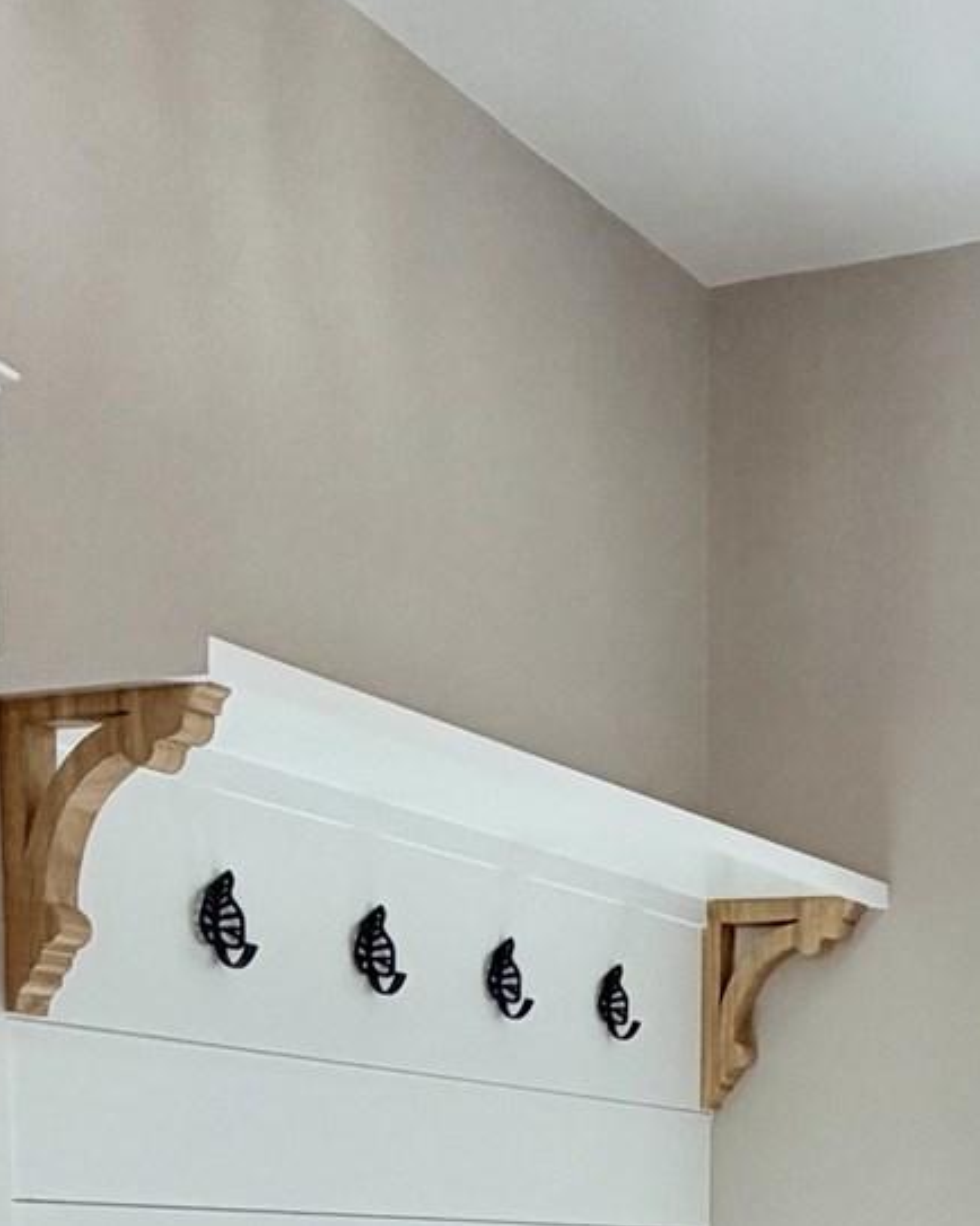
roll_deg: -1.1
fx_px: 2104
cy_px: 1547
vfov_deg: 27.7
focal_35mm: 58
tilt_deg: -8.1
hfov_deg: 24.3
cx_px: 1113
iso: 100
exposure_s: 1/120
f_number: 2.2
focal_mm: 2.22
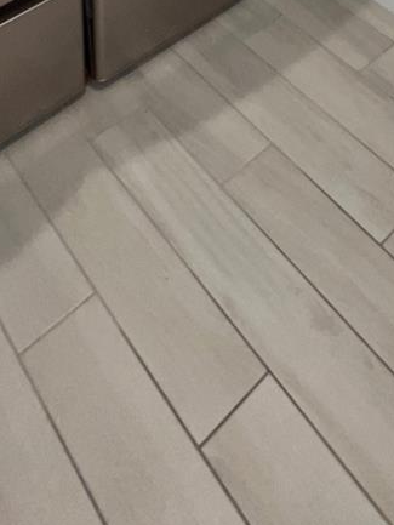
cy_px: -297
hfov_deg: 31.8
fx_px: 683
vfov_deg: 26.8
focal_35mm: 45
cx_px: 275
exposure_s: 1/60
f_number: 1.8
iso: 64
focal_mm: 1.57
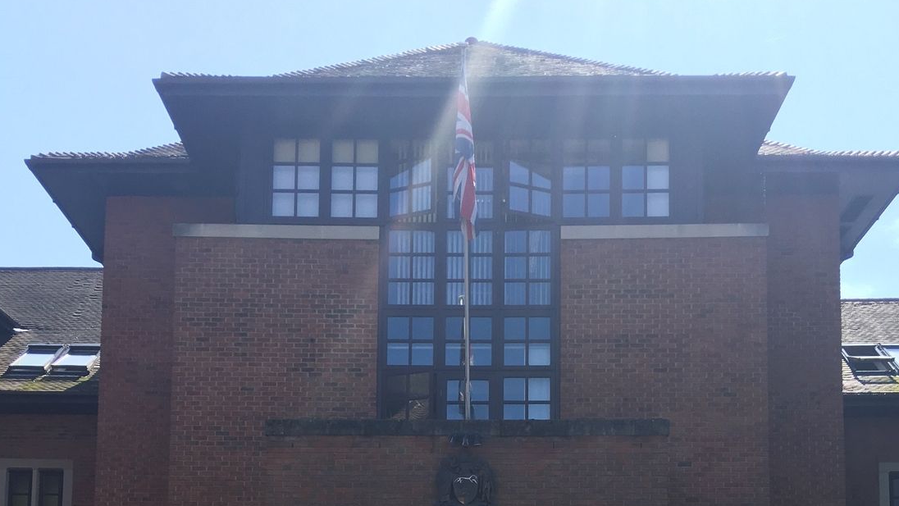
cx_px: 448
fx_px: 763
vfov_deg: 36.4
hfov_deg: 61.0
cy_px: 331
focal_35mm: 32
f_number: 2.2
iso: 25
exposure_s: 1/615
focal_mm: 4.15
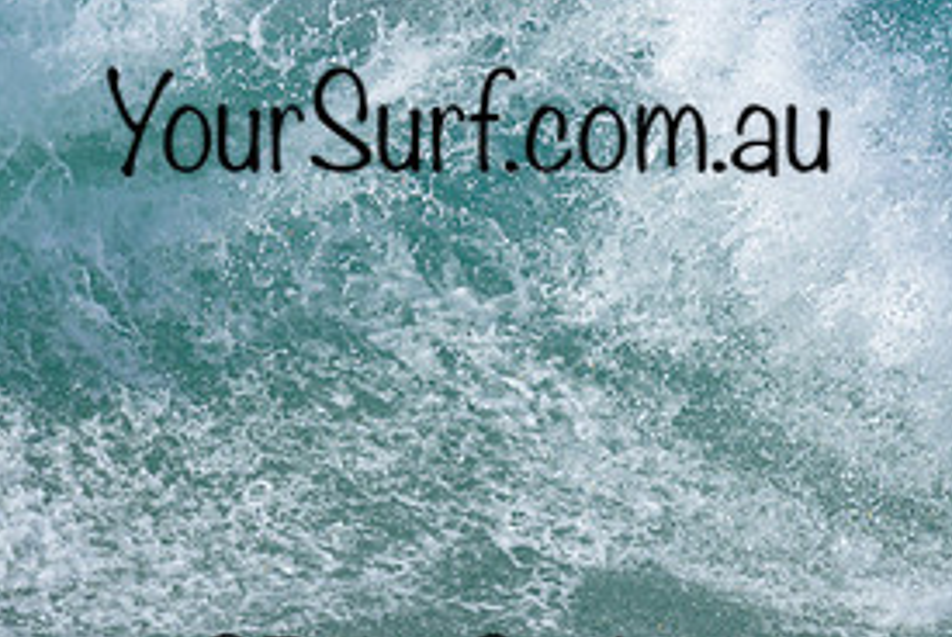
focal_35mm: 2315
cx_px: 536
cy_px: 125
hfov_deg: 0.9
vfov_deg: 0.6
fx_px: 61283
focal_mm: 800
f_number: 6.3
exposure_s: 1/2000
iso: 280
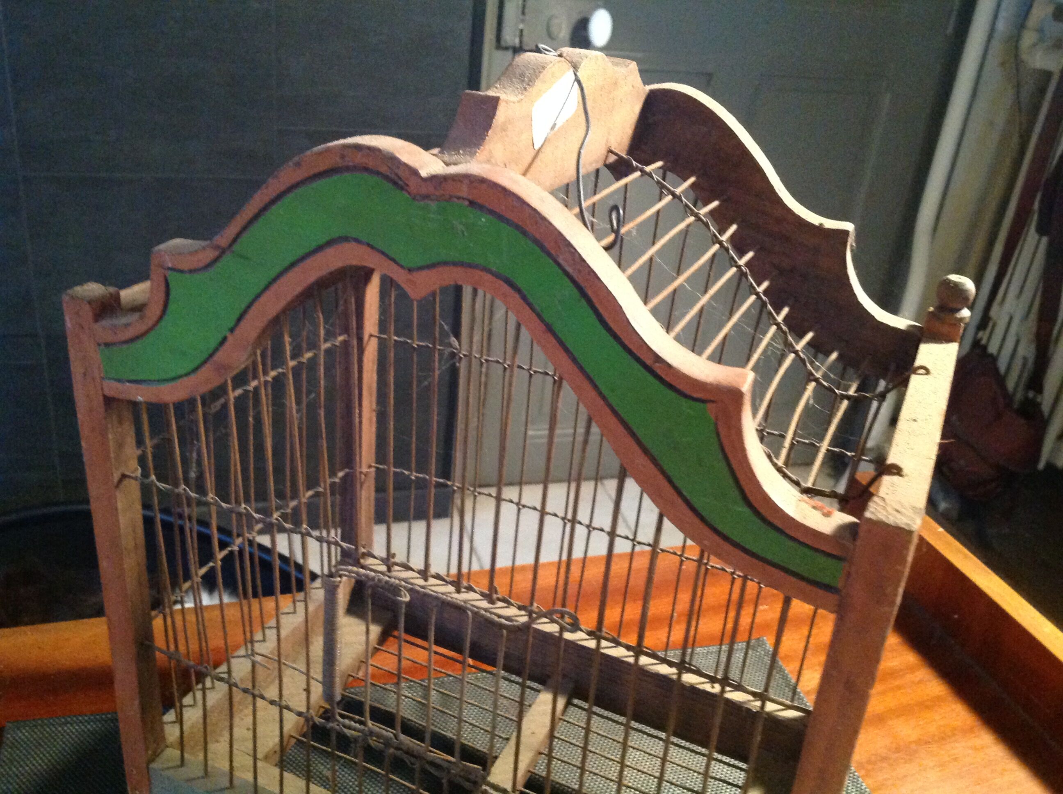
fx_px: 1073
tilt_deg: -24.5
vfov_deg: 40.6
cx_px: 532
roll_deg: -6.7
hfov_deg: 52.7
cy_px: 397
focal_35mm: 35
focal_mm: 4.28
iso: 500
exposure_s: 1/17
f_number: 2.4
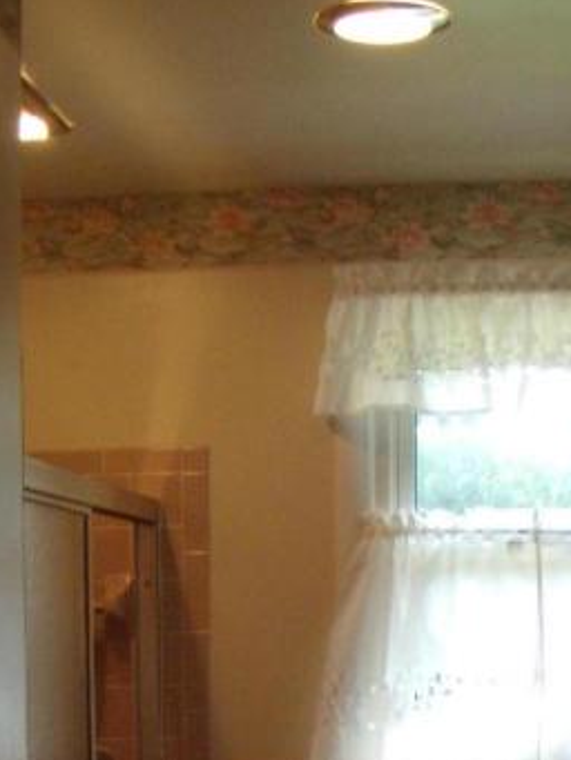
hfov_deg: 18.1
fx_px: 1780
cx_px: 409
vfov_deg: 22.7
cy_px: 846
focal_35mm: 81
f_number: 3.6
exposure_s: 1/50
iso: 400
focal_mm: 6.4
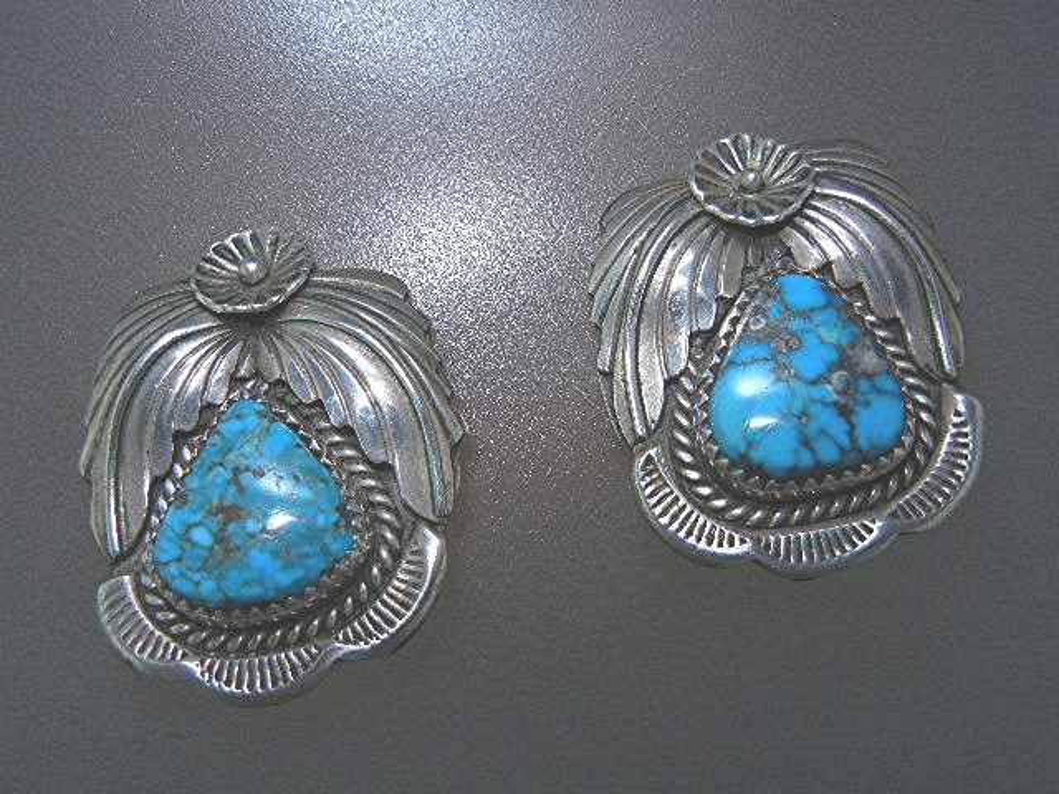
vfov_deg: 36.8
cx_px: 530
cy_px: 397
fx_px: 1193
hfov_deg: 47.9
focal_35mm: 39
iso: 200
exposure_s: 1/30
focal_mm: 7.1
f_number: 7.4
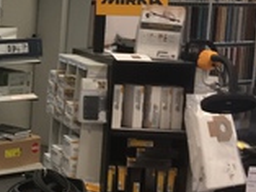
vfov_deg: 13.3
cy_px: 60
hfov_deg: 15.7
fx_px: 822
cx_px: -173
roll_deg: -2.4
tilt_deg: -6.5
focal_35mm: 111
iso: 125
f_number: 2.2
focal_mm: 4.15
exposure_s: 1/33
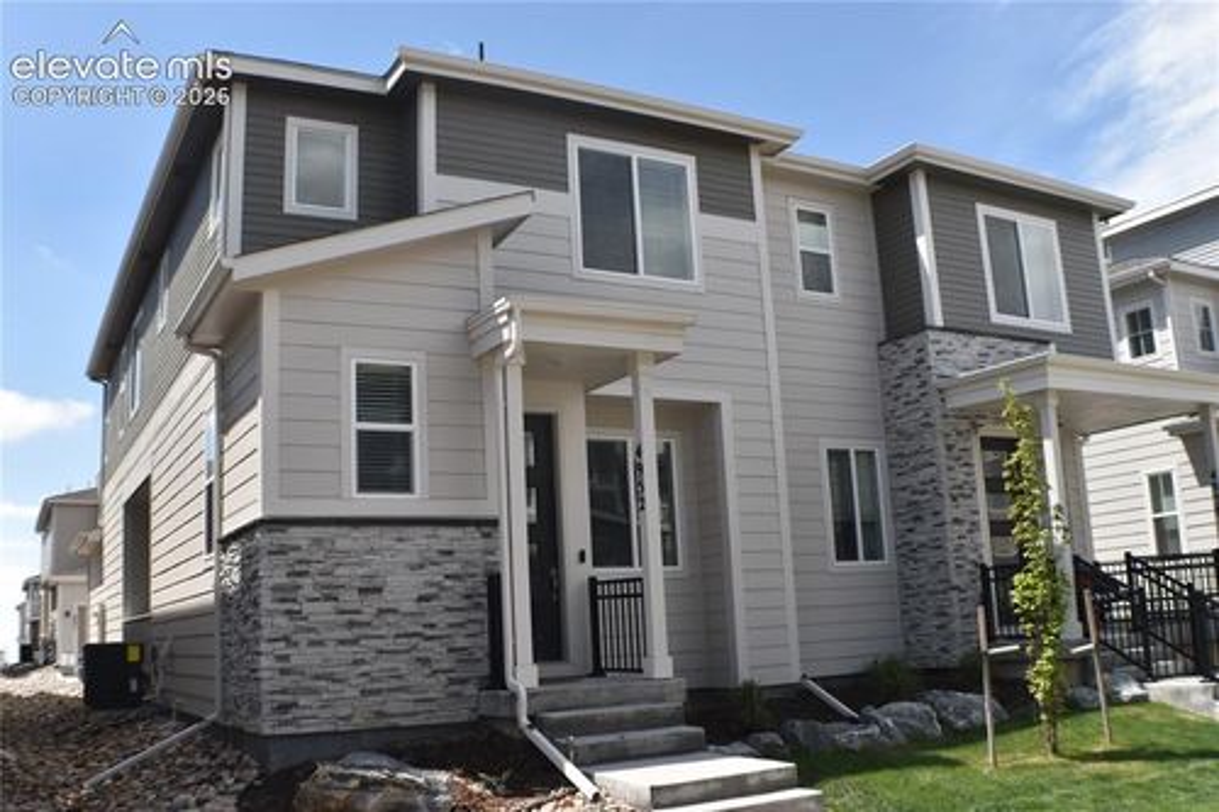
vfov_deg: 29.8
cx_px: 610
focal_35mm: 45
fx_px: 1523
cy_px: 406
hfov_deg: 43.6
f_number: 9
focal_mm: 30
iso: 200
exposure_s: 1/320
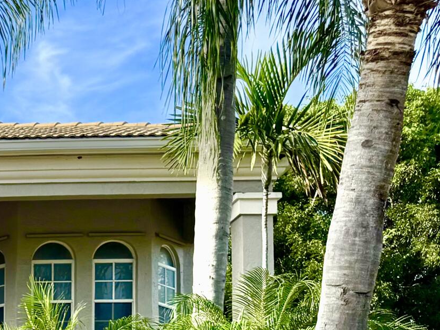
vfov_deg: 15.7
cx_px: -253
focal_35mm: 87
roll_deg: -0.8
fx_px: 1106
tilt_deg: +2.3
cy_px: 485
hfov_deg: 19.2
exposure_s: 1/2252
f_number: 1.78
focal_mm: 6.76
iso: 80
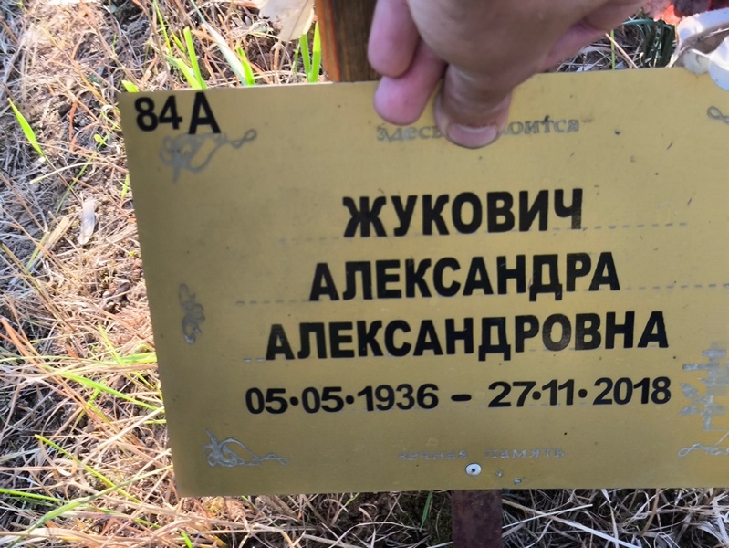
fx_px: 1053
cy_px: 274
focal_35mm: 50
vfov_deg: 29.1
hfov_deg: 38.2
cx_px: 364
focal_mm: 4.71
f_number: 1.7
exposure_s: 1/145
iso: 50
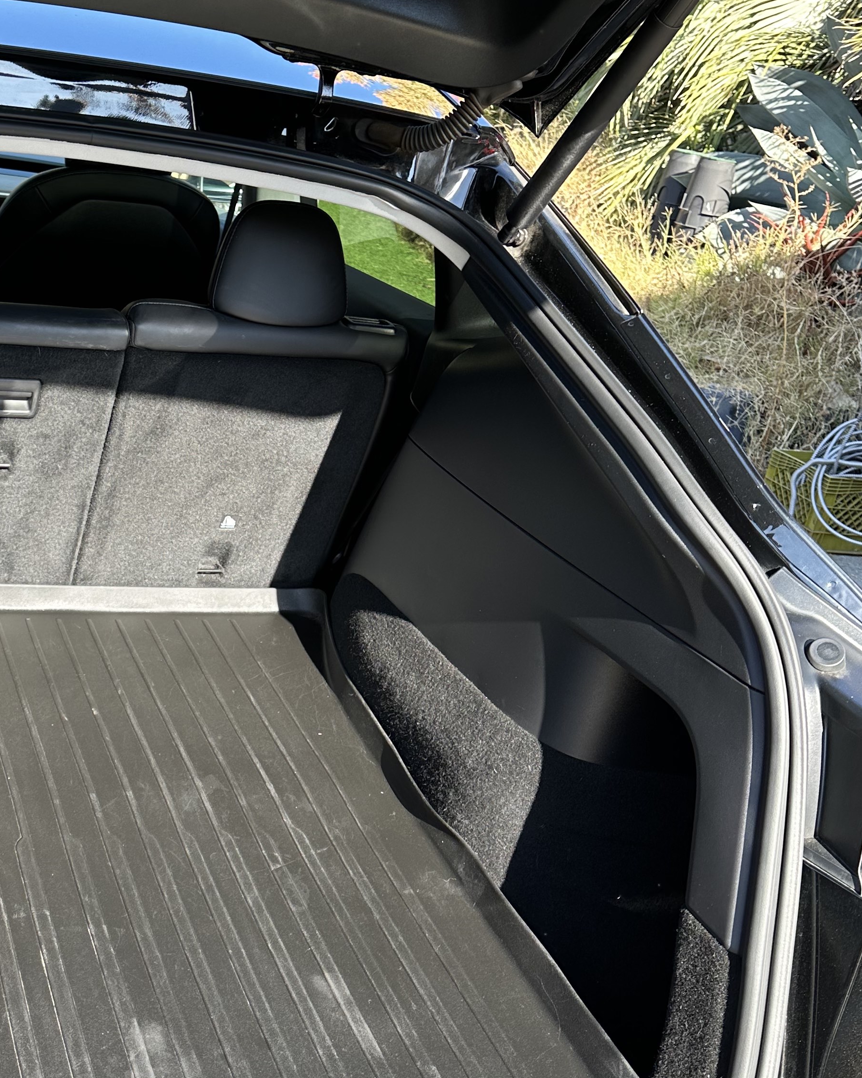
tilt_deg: -16.1
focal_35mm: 42
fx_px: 1339
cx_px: 148
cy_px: 567
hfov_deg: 34.4
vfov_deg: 43.8
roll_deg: -9.8
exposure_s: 1/344
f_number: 1.78
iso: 80
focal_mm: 6.86
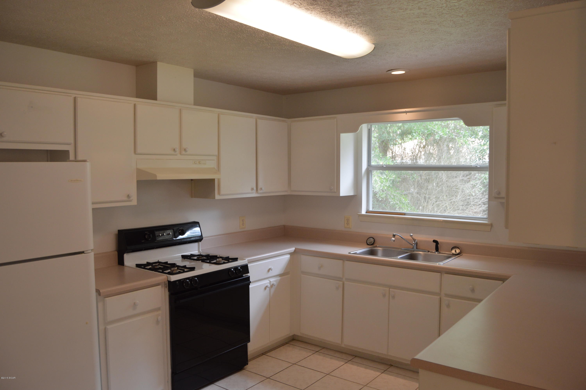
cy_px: 195
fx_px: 439
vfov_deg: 47.8
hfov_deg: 67.4
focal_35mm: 27
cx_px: 293
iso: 400
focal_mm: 18
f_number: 4.5
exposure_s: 1/80
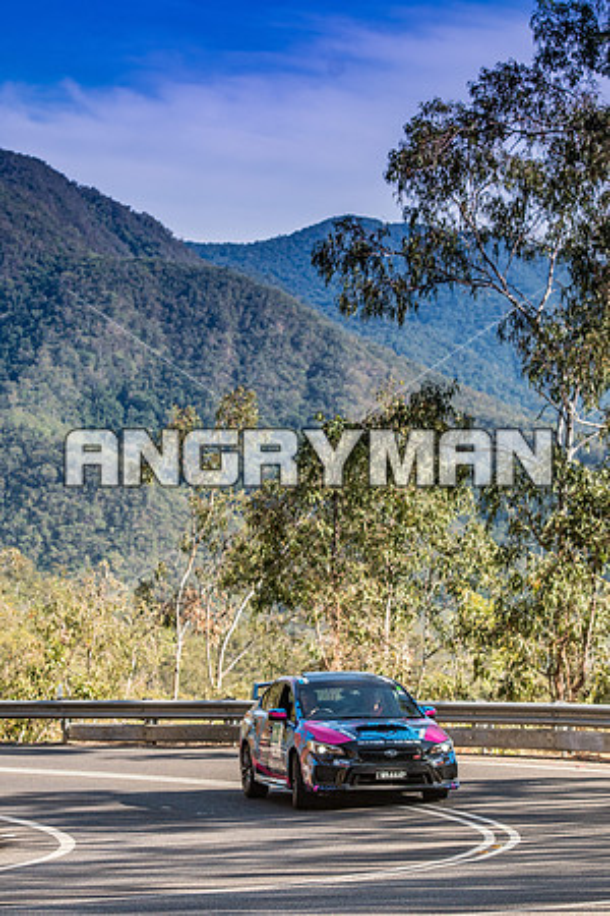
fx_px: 3278
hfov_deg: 10.6
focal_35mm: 129
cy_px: 458
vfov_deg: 15.9
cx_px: 305
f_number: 5
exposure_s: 1/2000
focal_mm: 86
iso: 250
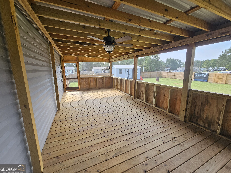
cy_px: 86
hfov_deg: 106.2
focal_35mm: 13
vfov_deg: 89.9
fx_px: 87
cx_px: 116
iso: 50
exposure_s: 1/161
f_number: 2.2
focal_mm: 2.2
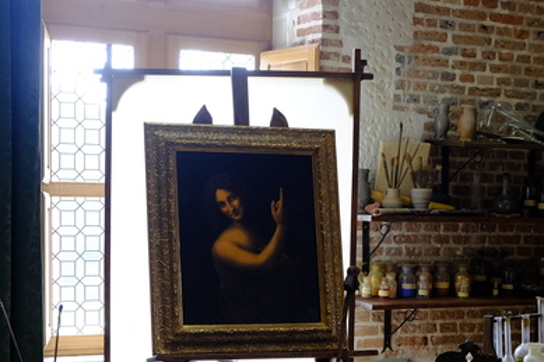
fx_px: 1087
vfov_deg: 18.7
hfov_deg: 28.1
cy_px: 297
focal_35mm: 72
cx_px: 264
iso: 800
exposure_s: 1/60
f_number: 4
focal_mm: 23
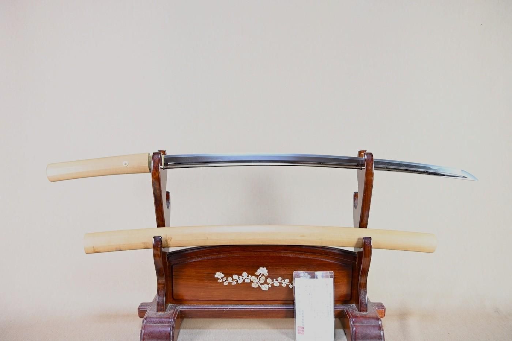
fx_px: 427
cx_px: 256
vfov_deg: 43.6
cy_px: 170
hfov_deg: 61.9
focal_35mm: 30
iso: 100
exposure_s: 1/1.6
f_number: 3.5
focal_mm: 20
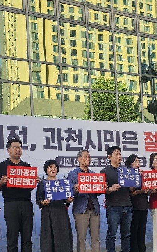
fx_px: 363
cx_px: 64
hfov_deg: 24.4
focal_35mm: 53
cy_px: 185
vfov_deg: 37.4
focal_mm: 6.3
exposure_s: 1/180
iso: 25
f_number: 1.7
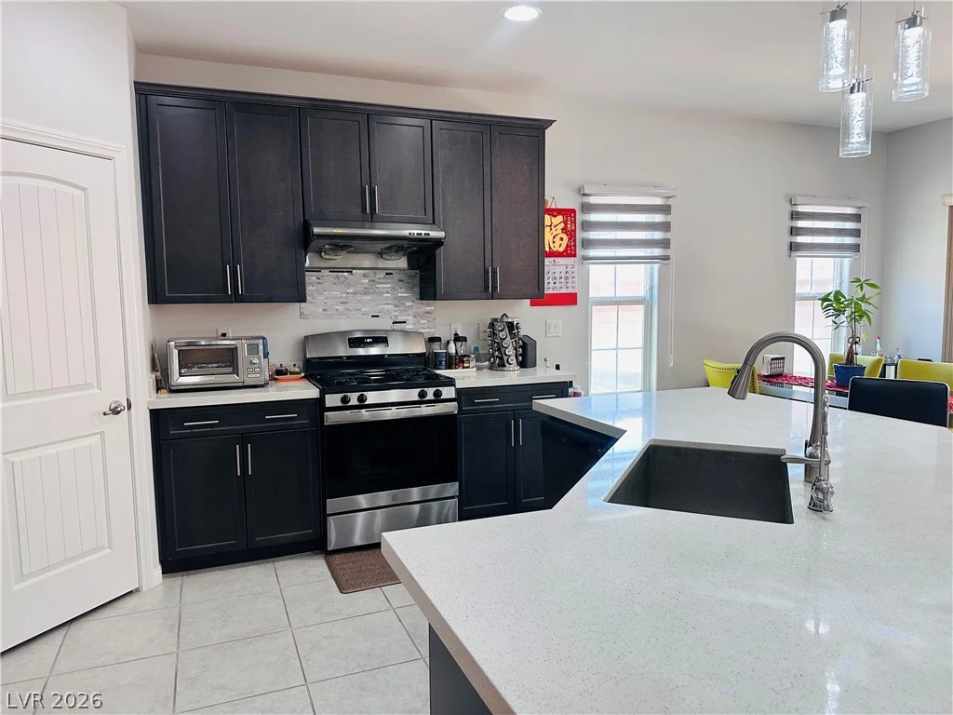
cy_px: 358
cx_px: 476
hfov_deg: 71.6
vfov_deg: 56.8
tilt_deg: -3.2
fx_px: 661
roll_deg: +0.6
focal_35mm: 24
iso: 200
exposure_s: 1/120
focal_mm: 6.86
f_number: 1.78
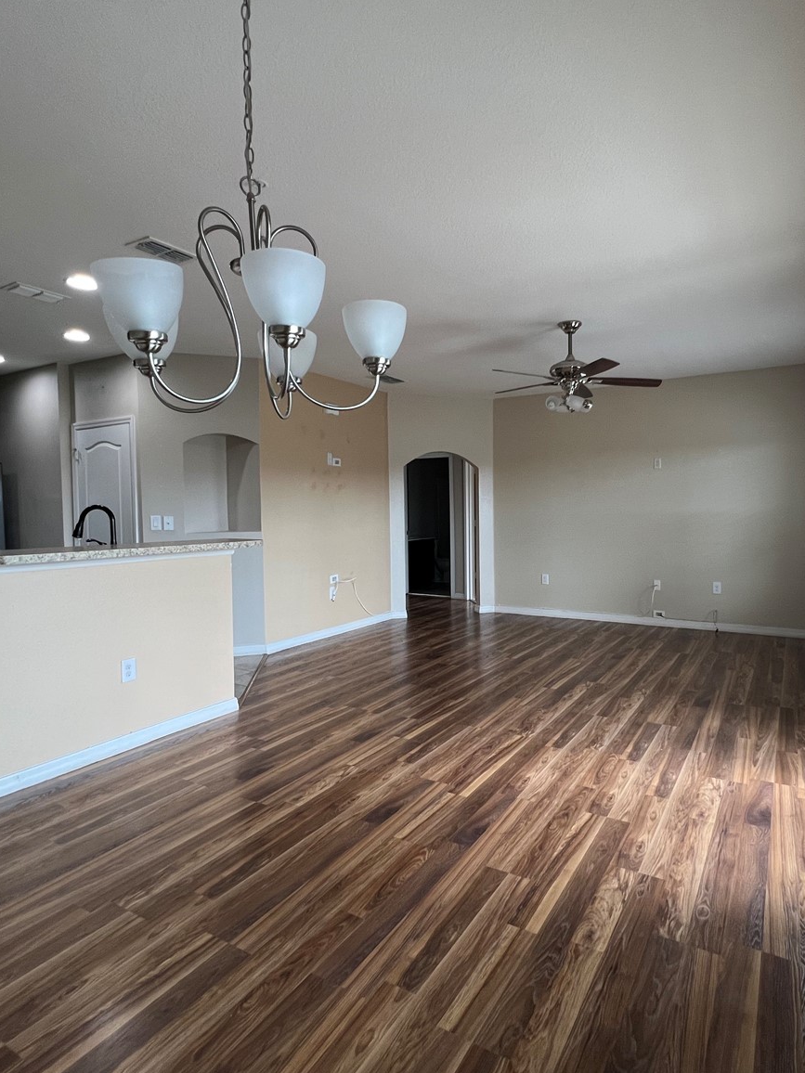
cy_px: 534
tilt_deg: -2.8
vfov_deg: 87.8
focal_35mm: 18
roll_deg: +0.9
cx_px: 471
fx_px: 558
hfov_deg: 71.1
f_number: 1.8
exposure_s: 1/120
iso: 160
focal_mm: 1.57
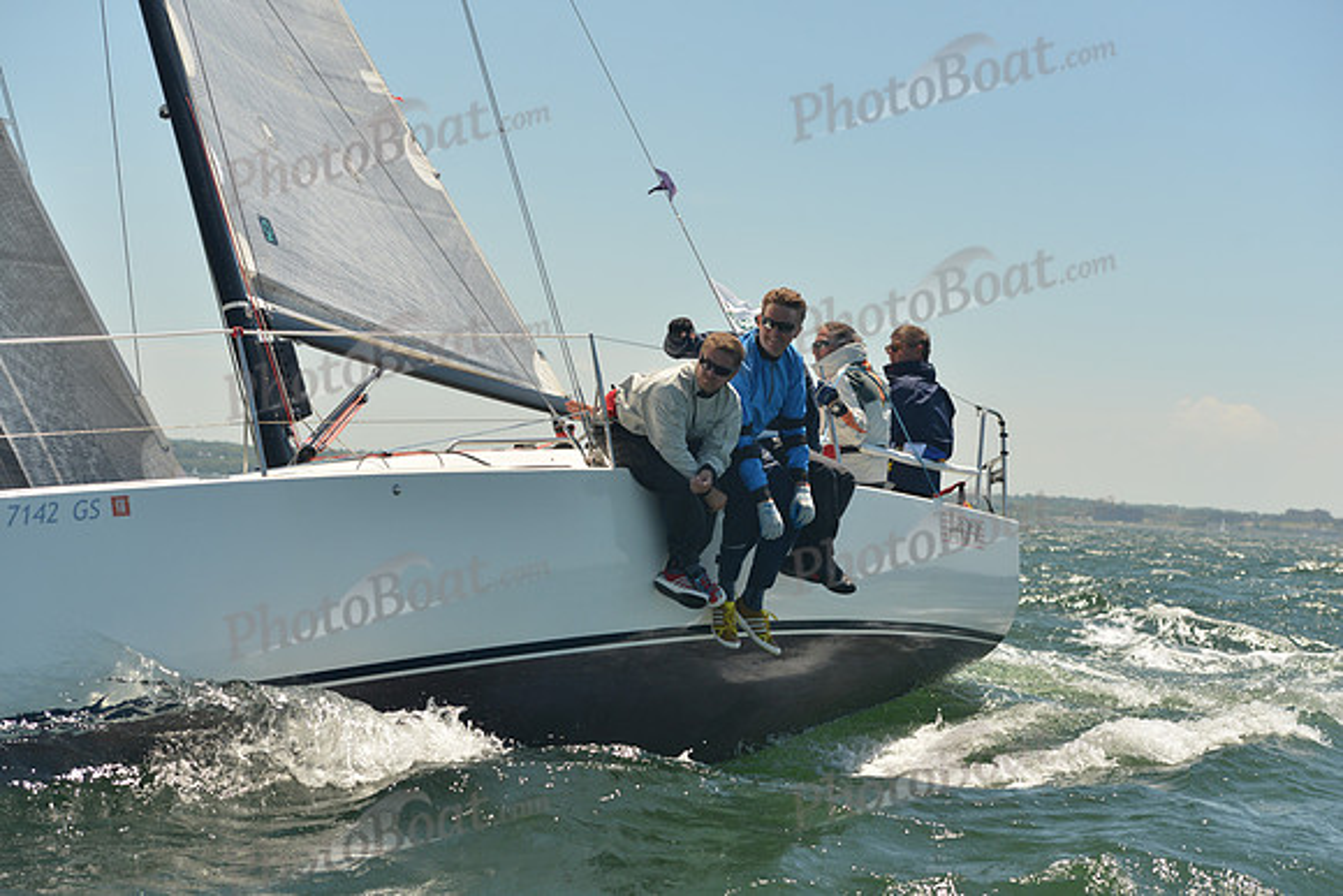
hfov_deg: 24.8
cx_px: 672
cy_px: 448
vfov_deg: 16.7
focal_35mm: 82
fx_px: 3060
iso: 400
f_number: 5.6
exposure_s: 1/800
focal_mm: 82
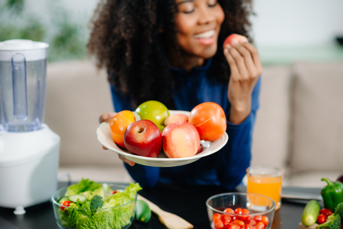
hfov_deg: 23.9
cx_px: 172
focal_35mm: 85
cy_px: 114
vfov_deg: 16.1
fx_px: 810
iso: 320
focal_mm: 85
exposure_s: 1/200
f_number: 2.8
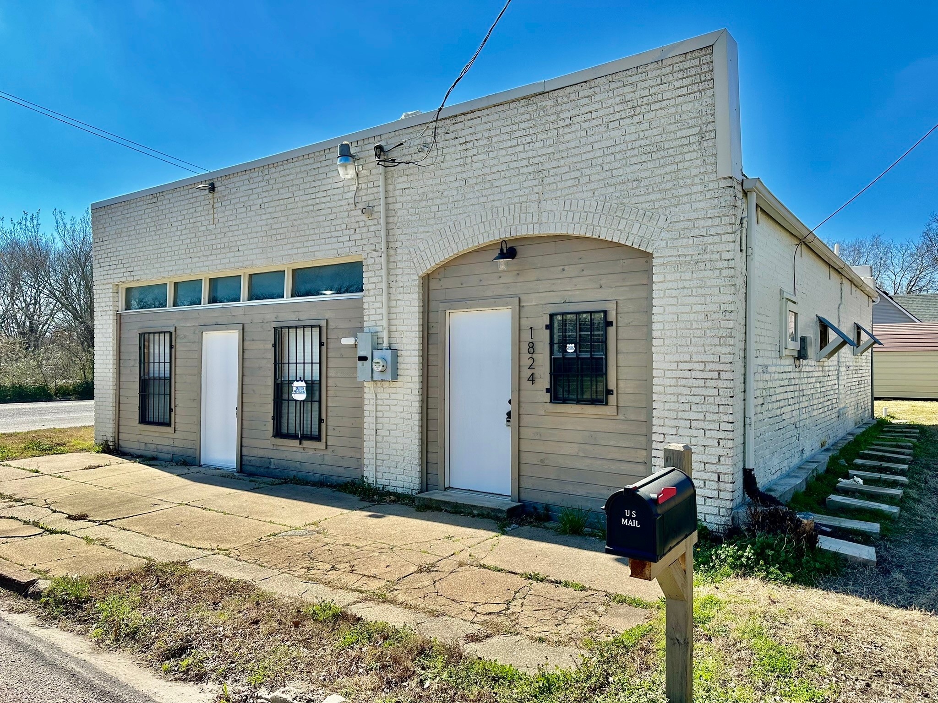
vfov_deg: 56.8
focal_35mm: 24
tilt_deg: +1.3
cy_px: 352
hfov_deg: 71.6
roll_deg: -0.4
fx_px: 650
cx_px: 469
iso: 80
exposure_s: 1/3717
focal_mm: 6.86
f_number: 1.78
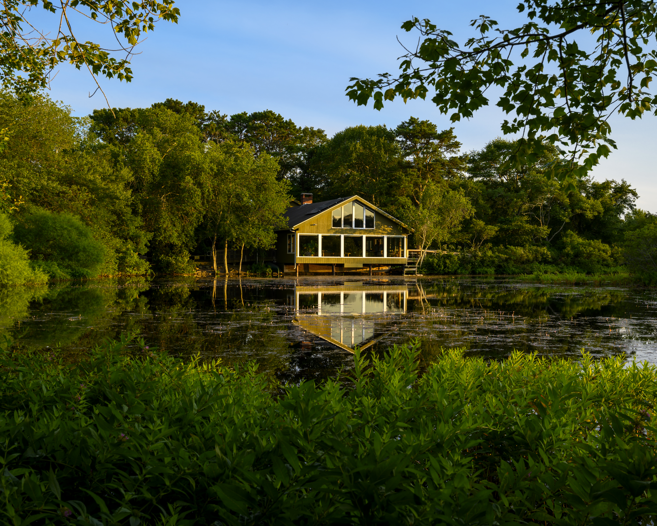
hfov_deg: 45.8
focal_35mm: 40
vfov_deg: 37.3
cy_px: 262
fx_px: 778
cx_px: 348
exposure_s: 1/20
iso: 50
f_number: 11
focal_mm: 35
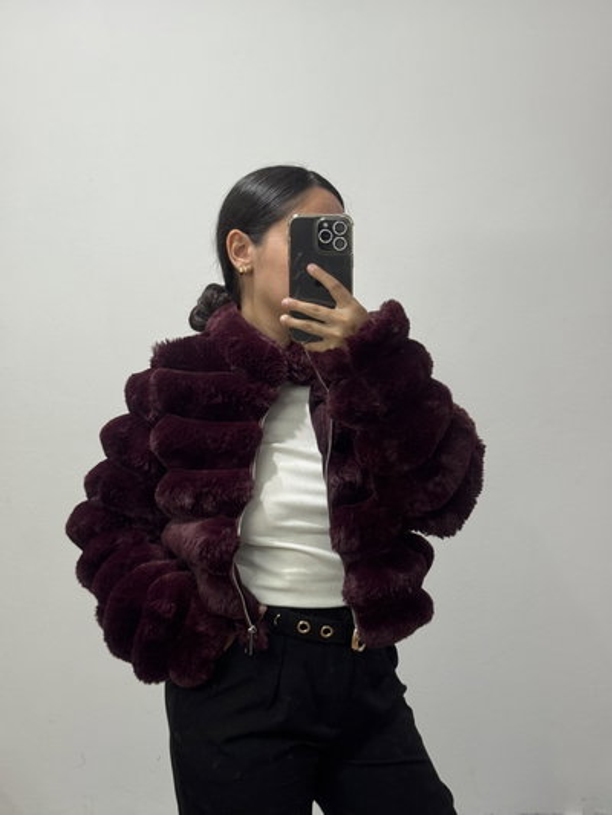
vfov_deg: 39.6
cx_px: 306
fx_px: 1131
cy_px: 408
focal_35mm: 48
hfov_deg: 30.3
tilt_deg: -10.8
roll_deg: +1.8
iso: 160
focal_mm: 6.76
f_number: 1.78
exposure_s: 1/50
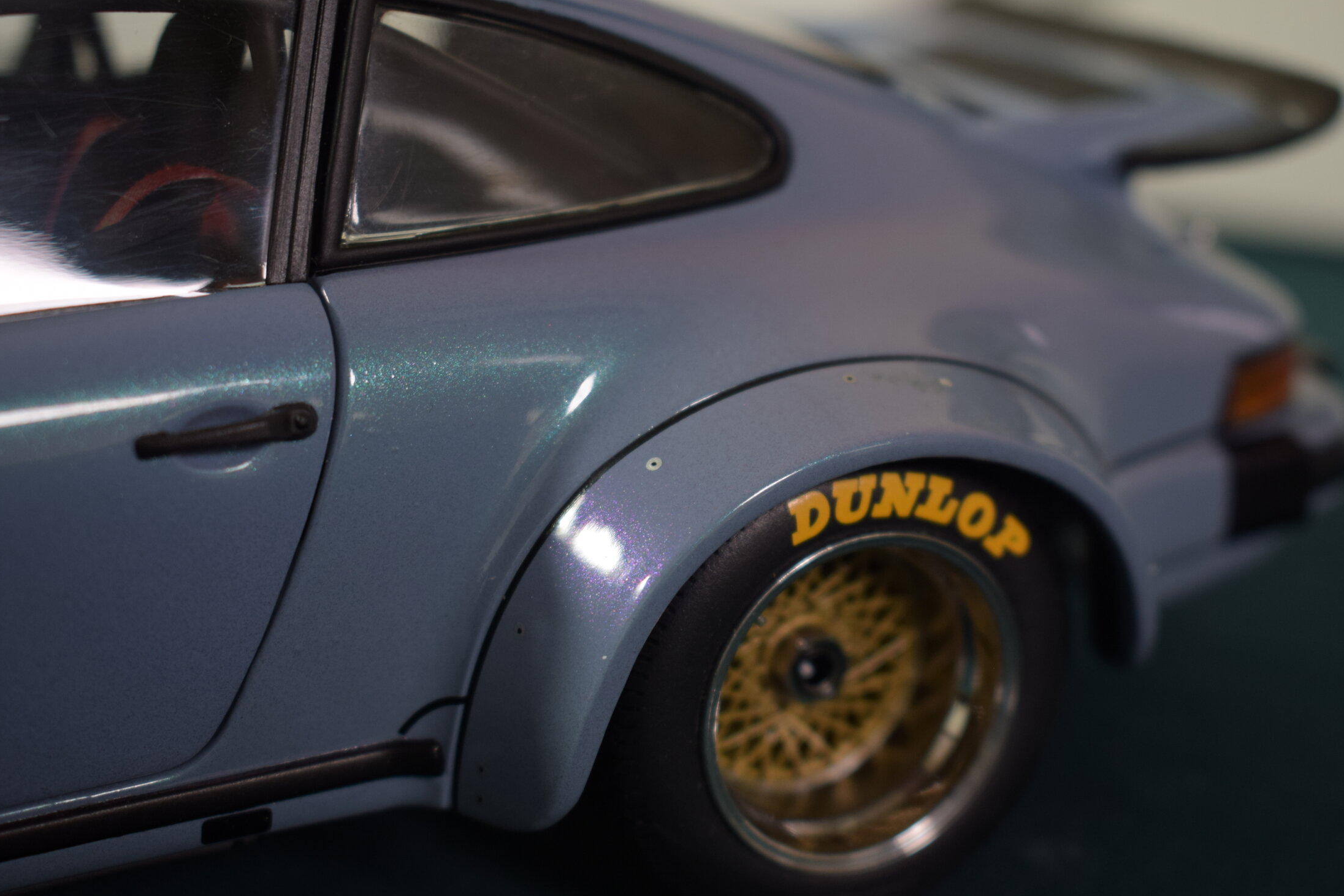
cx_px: 741
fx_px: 2427
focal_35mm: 65
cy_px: 483
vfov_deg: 20.9
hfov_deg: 30.9
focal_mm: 38
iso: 400
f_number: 5.6
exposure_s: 1/50
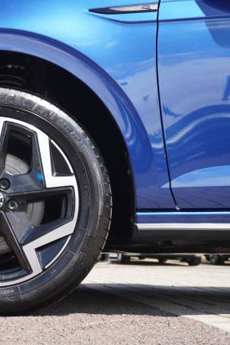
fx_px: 652
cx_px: -4
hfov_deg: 19.4
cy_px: 172
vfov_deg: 29.7
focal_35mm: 68
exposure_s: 1/100
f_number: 5.6
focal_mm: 30
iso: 100
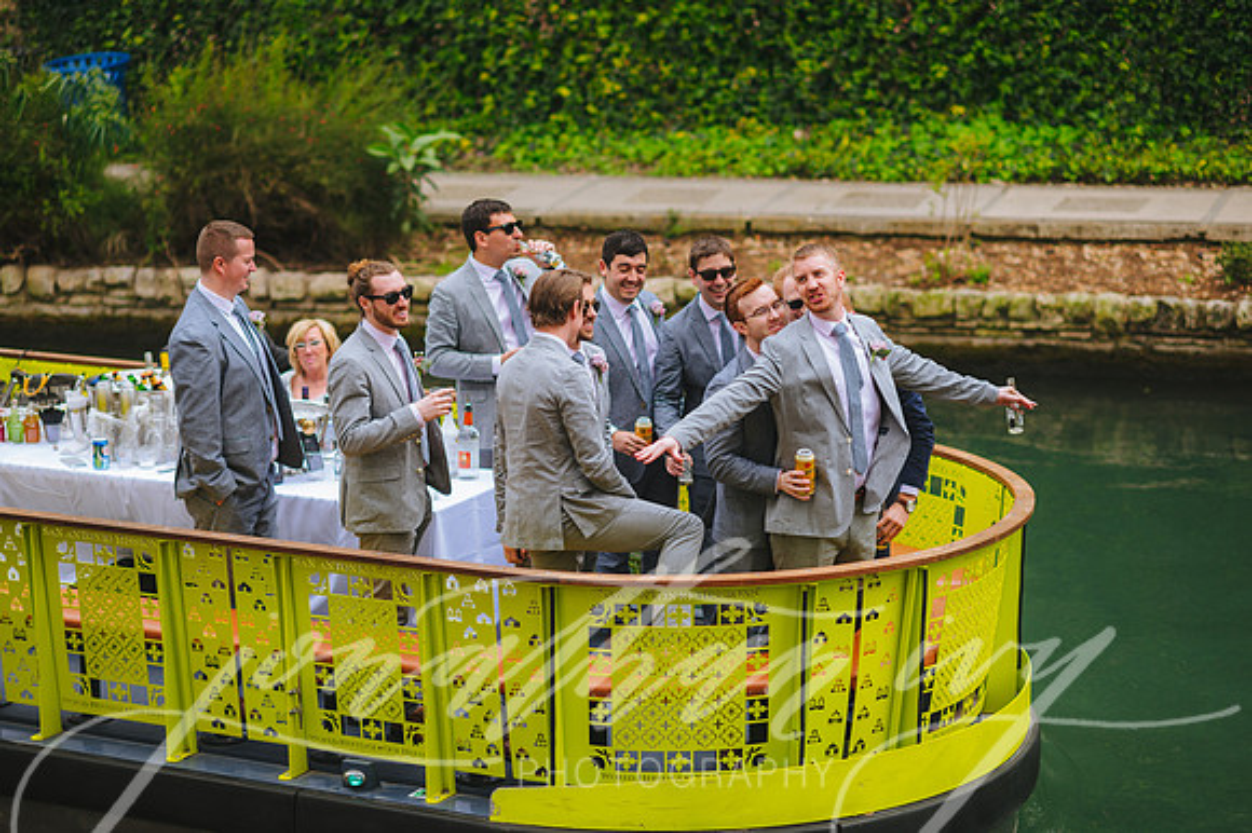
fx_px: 2954
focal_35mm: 85
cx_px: 626
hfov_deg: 23.9
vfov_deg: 16.1
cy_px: 416
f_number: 2
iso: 200
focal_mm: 85
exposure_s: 1/2000
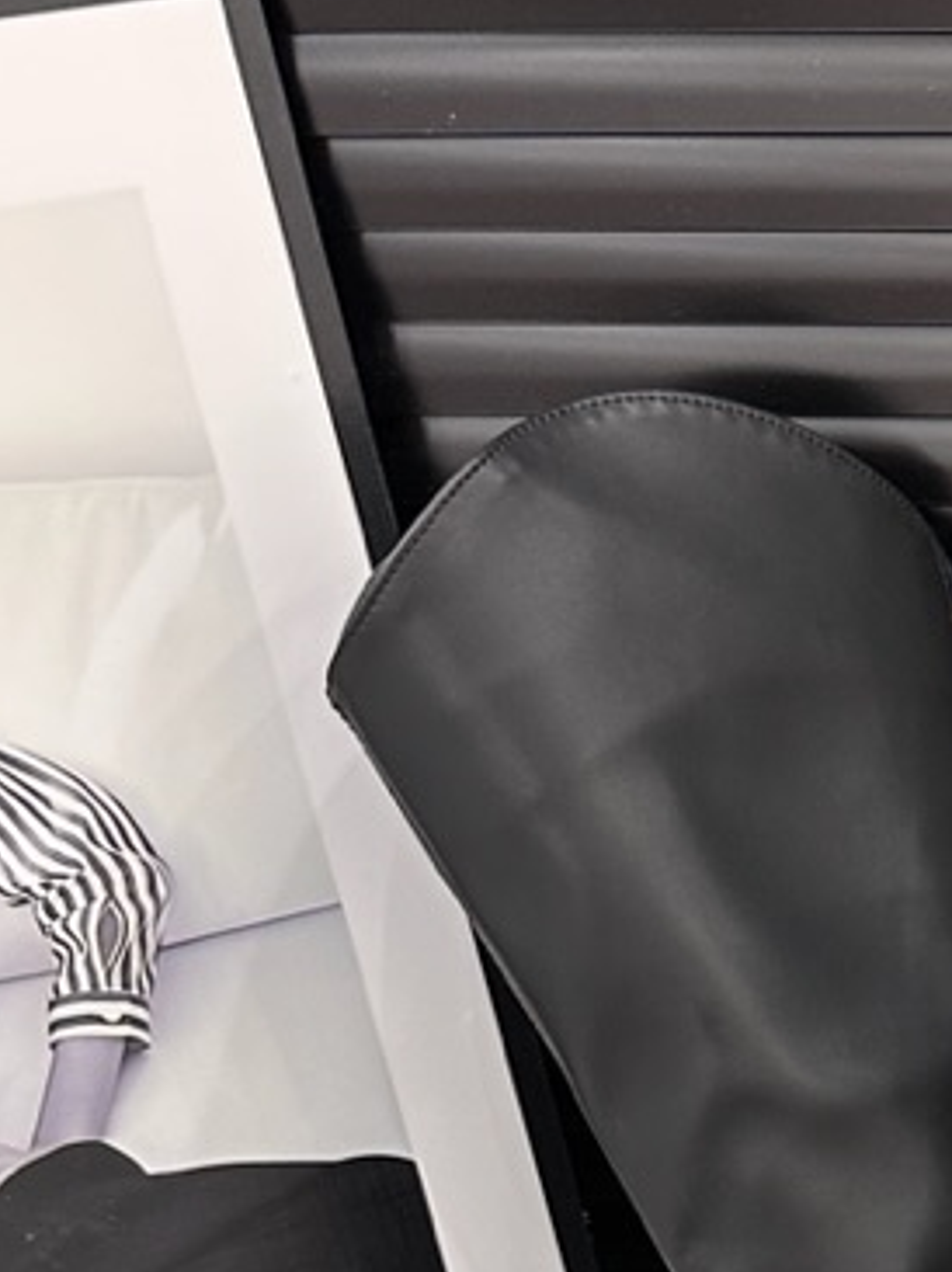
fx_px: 3084
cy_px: 1140
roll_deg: +1.7
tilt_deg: -29.3
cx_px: 1372
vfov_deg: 22.7
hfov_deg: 16.2
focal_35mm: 84
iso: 200
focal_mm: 6.86
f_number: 1.78
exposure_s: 1/100
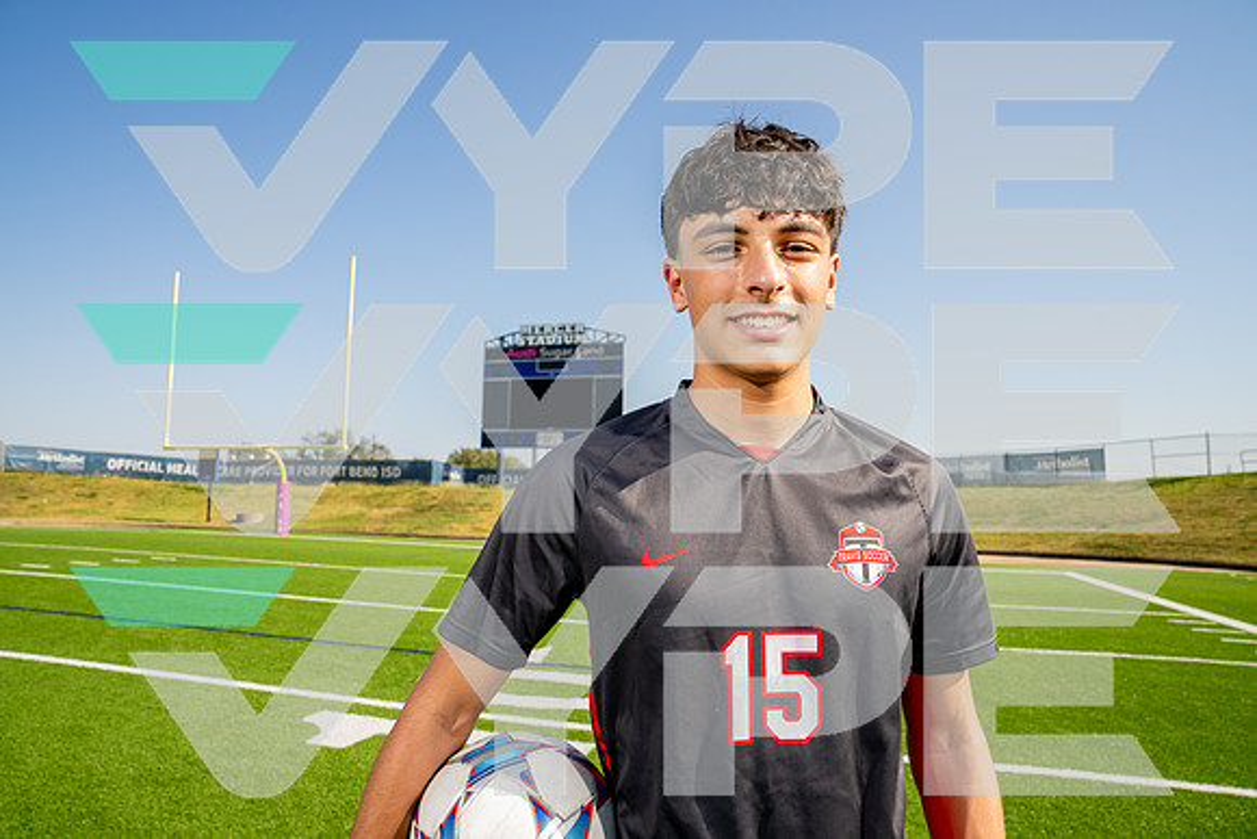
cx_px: 628
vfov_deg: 53.2
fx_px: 838
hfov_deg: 73.7
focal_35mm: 24
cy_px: 420
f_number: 7.1
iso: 50
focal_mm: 24
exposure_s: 1/125
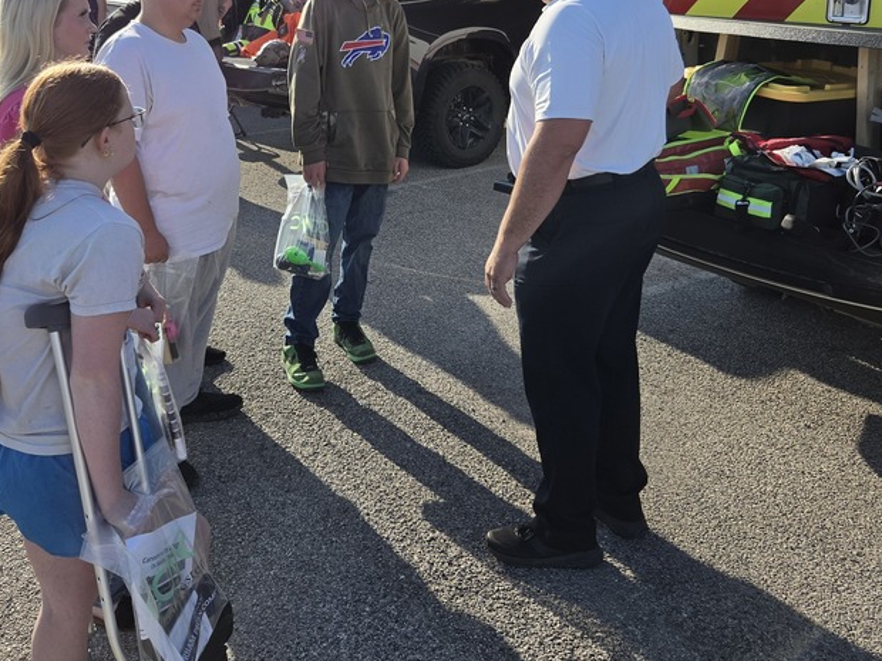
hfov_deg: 48.8
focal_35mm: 38
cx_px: 377
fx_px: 968
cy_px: 175
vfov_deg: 36.9
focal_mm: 5.4
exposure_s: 1/3059
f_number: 1.8
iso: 80
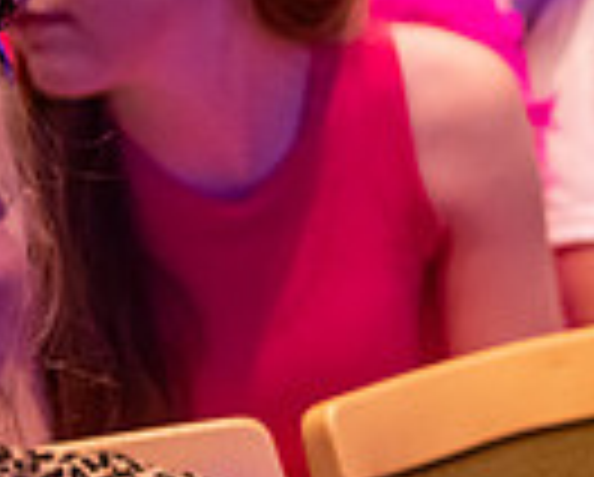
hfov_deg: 7.3
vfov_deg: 6.1
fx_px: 4490
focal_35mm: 255
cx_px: 1220
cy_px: 97
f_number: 3.2
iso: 5000
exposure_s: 1/125
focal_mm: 62
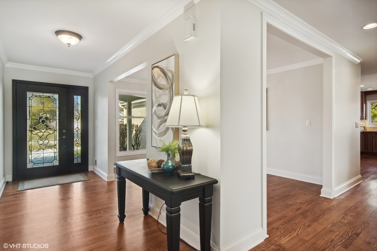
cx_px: 188
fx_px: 188
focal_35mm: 18
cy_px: 126
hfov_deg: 90.0
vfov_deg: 67.4
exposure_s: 1/50
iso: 200
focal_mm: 12
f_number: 8
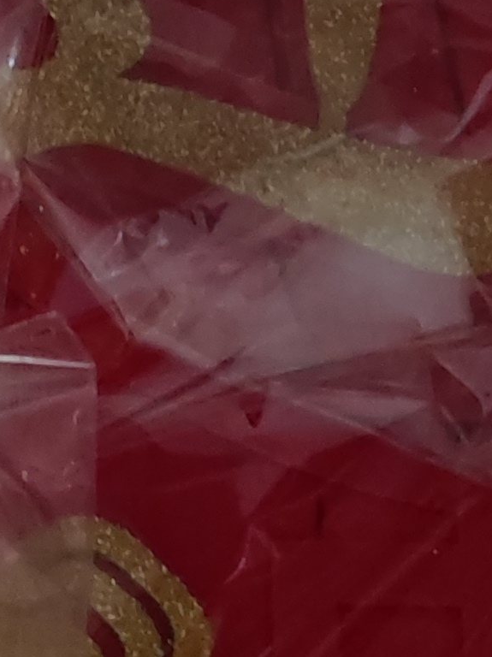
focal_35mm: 151
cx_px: 360
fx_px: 2865
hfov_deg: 9.8
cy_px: 263
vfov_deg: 13.1
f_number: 1.79
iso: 3787
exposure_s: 1/10
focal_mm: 4.74
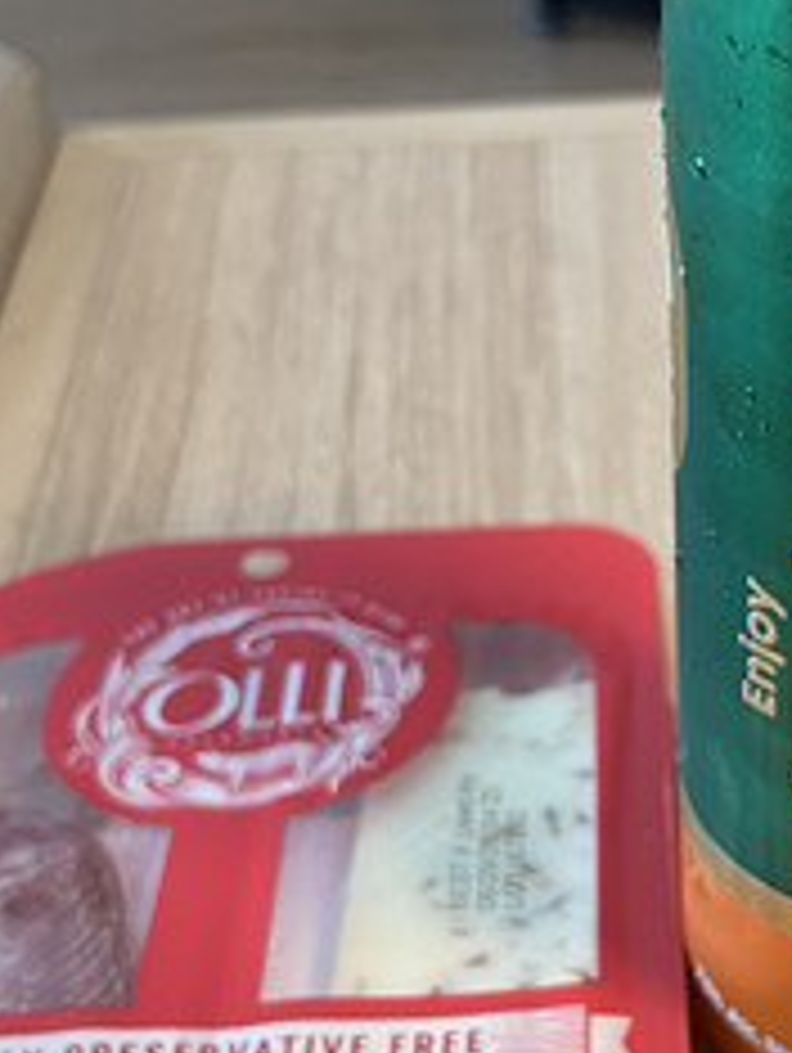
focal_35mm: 71
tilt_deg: -36.7
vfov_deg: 27.3
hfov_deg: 20.5
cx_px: 644
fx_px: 2162
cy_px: 612
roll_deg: +2.7
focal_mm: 5.7
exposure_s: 1/60
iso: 160
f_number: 1.5
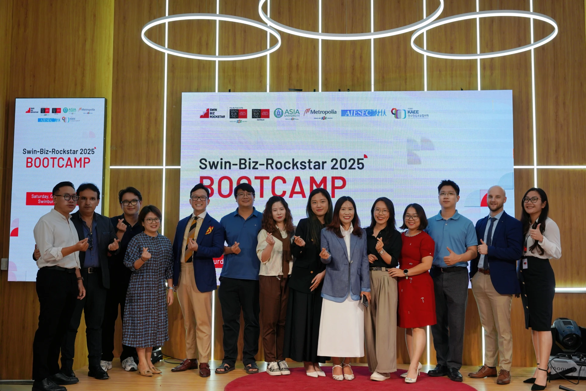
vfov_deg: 33.1
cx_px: 293
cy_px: 196
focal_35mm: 40
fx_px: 658
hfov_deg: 48.0
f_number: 5.6
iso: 250
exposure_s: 1/100
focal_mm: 40.4
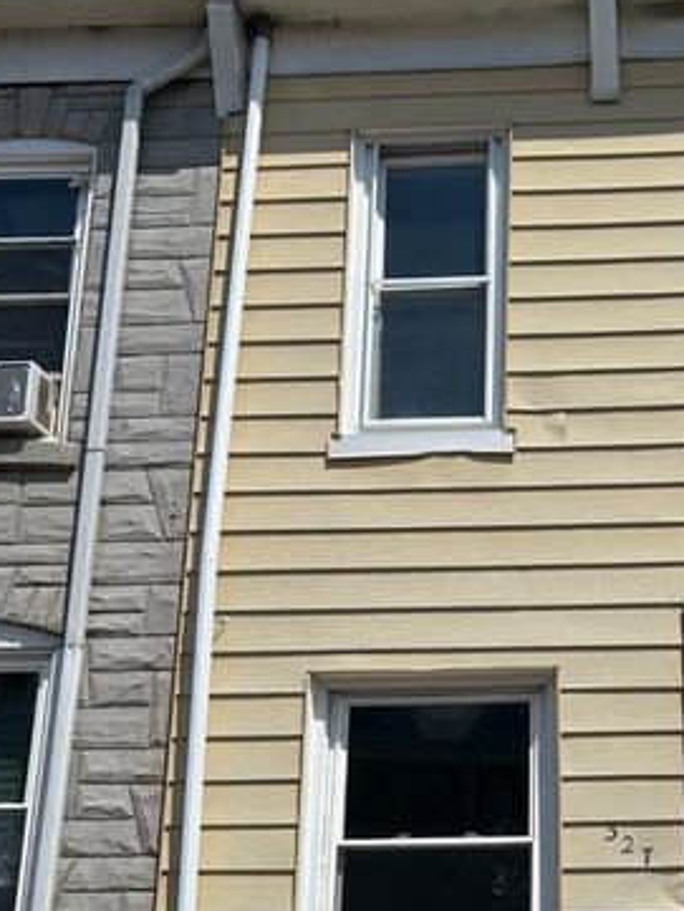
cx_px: 598
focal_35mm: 48
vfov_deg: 39.3
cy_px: 587
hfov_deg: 29.2
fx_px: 1264
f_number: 1.5
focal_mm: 5.7
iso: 50
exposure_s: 1/8696
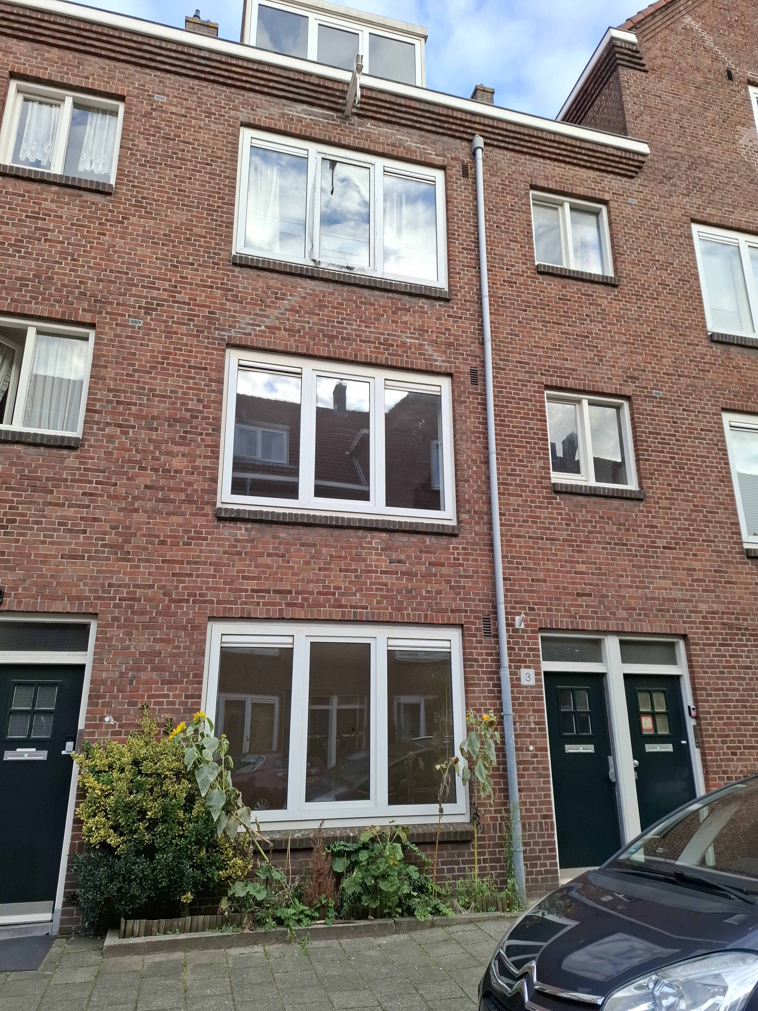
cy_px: 506
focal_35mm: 23
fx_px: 672
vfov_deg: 73.9
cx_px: 379
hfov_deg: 58.9
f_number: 1.8
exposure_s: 1/379
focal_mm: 5.54
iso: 50
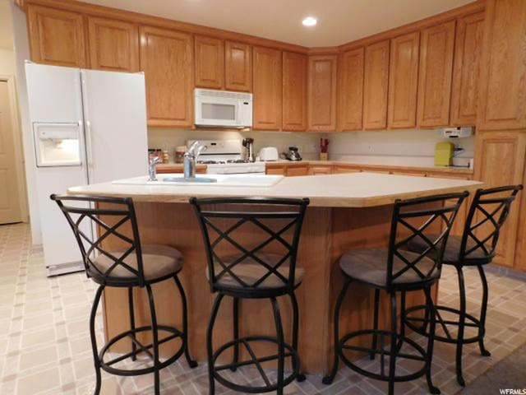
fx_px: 349
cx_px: 263
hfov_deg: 73.9
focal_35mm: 23
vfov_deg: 58.9
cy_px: 198
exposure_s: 1/15
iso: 400
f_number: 3
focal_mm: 4
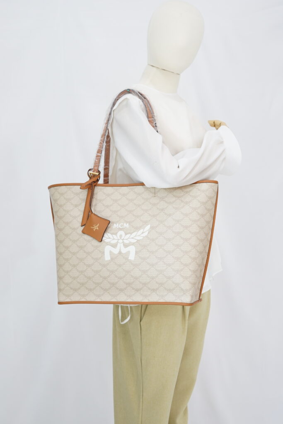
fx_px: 589
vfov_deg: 39.6
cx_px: 142
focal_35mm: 50
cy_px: 212
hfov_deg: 27.0
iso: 640
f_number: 6.3
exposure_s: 1/10
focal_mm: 50
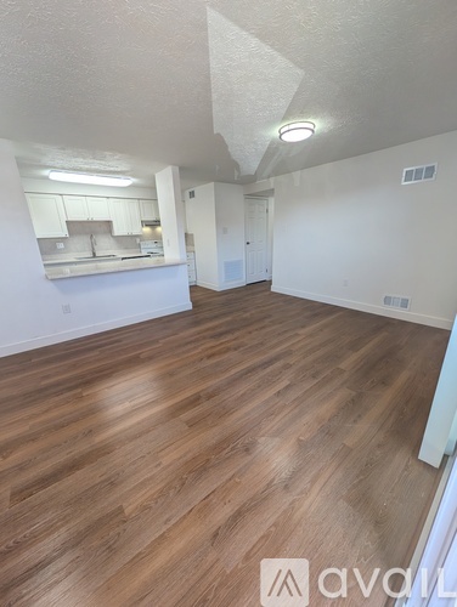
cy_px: 304
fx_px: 211
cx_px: 228
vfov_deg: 110.5
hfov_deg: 94.6
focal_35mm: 12
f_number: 1.7
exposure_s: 1/272
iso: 62
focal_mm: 2.02
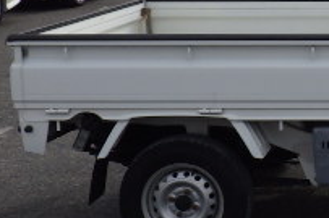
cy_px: 2
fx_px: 840
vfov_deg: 14.6
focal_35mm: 92
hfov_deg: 19.9
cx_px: 459
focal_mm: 5
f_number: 4.2
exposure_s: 1/1000
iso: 125
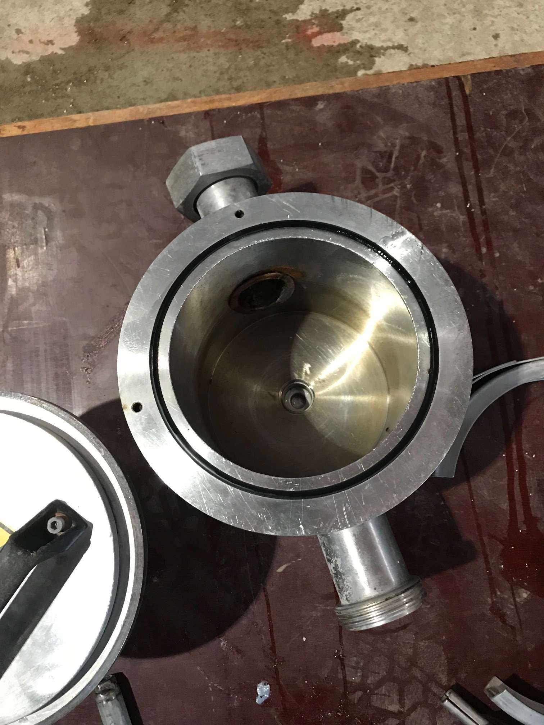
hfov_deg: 49.7
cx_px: 272
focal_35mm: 28
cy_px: 362
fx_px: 587
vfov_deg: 63.4
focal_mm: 3.99
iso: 100
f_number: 1.8
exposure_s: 1/13
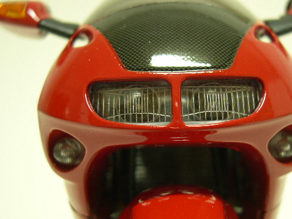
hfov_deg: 37.4
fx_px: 430
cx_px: 170
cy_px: 125
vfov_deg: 28.5
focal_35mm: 51
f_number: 2.8
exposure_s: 1/4.4
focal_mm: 8
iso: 165
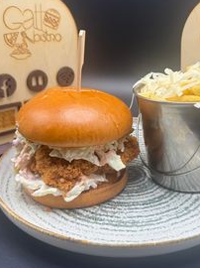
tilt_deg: -19.3
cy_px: 119
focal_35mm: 38
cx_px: 130
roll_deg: -0.5
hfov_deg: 37.3
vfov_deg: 48.9
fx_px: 293
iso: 64
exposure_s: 1/243
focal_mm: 6.76
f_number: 1.78
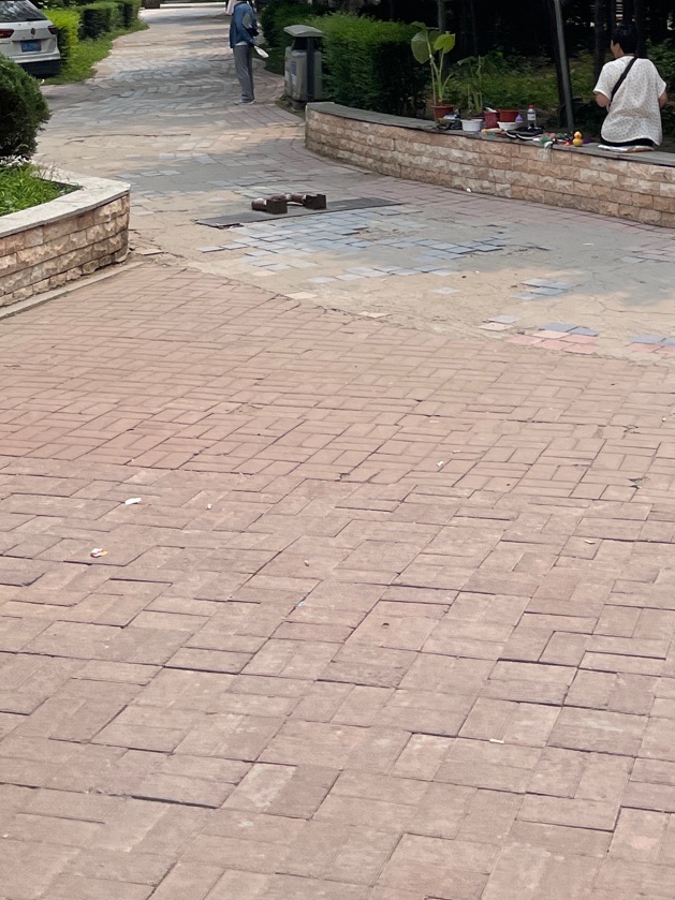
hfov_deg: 23.6
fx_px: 1612
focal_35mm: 62
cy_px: -152
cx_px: 399
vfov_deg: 27.7
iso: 50
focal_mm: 5.1
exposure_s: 1/8547
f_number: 1.6
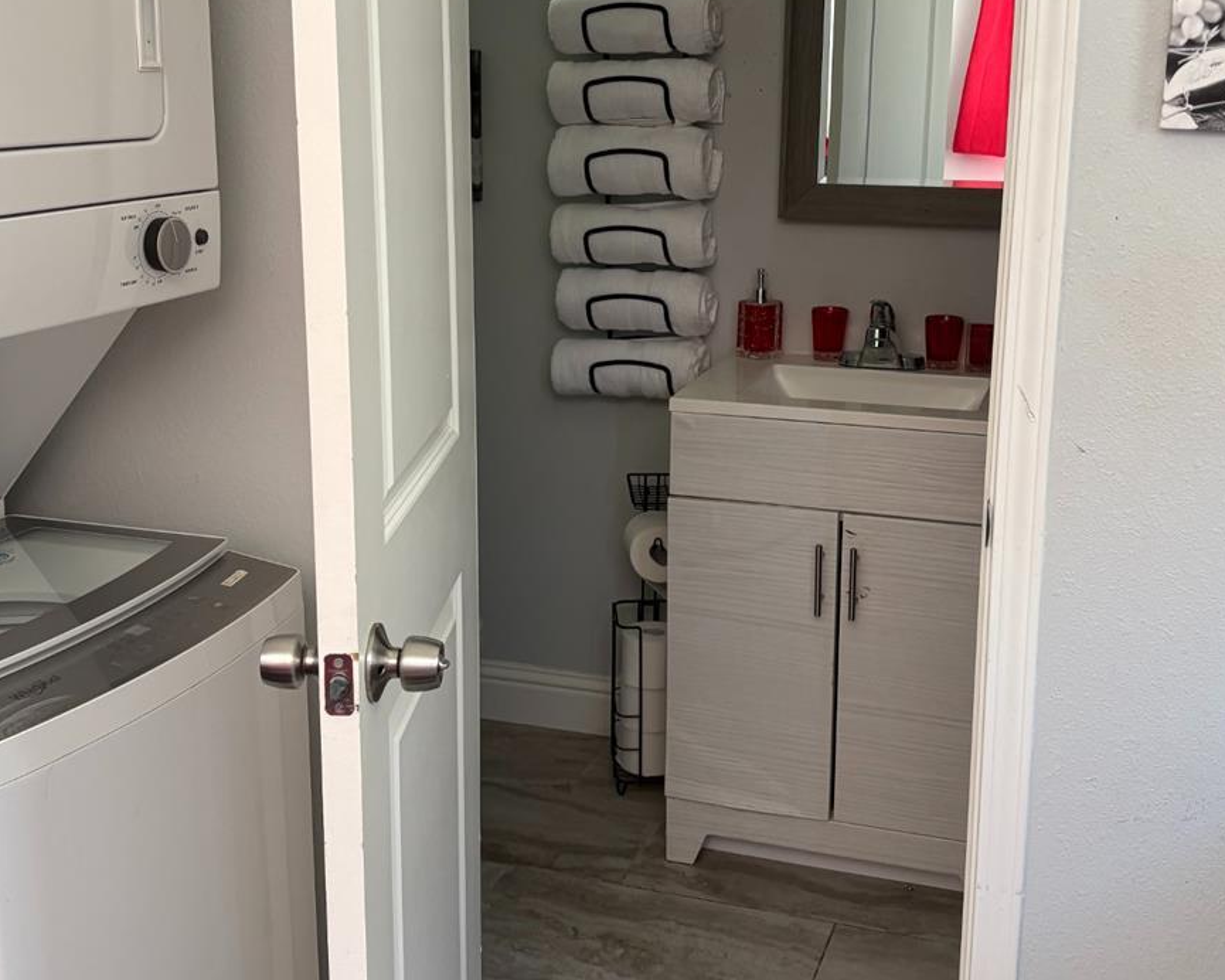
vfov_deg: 34.1
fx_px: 1595
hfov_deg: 42.0
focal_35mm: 44
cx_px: 611
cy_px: 411
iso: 125
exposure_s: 1/84
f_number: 1.6
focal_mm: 5.96
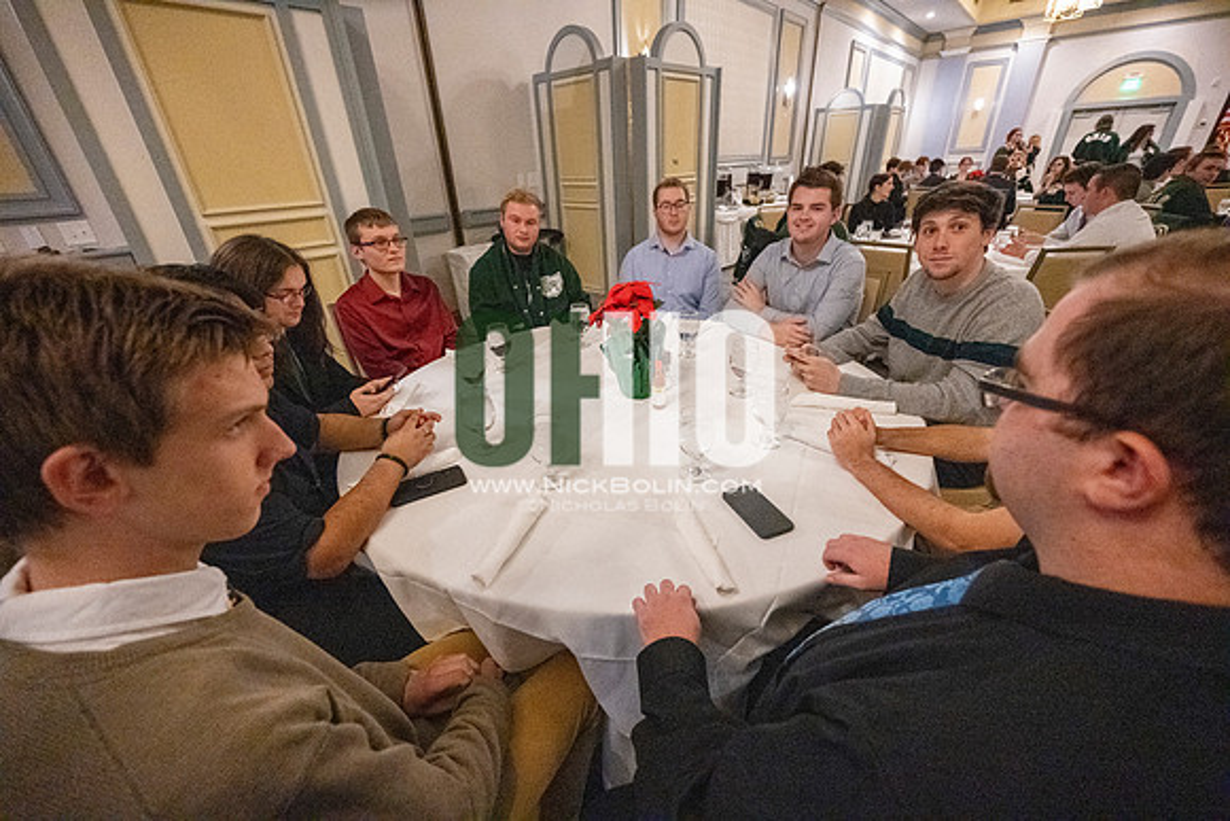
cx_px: 615
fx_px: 478
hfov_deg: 104.2
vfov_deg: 81.2
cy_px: 410
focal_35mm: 14
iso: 40000
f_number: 4
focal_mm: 14
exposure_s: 1/200
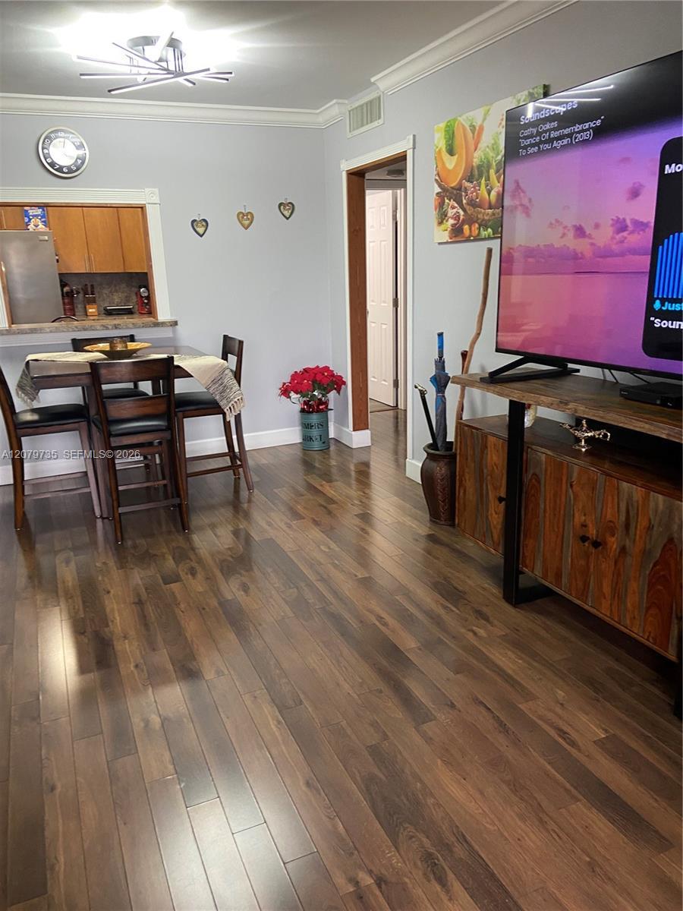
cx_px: 342
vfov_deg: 67.3
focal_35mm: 26
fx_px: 684
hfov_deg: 53.1
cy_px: 456
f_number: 1.8
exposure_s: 1/60
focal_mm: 4.25
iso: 200
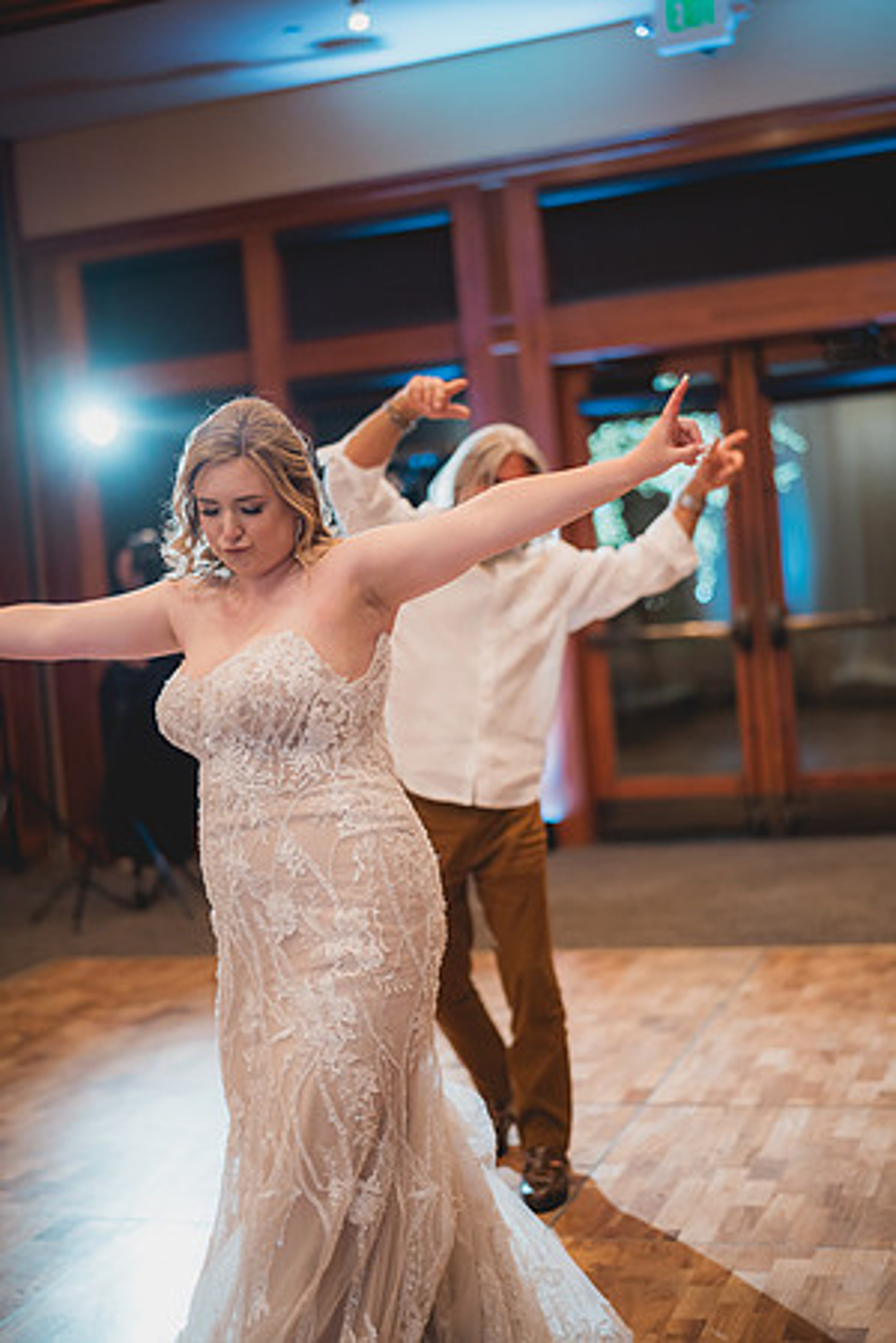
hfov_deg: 27.0
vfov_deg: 39.6
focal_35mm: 50
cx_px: 448
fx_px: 1867
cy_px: 672
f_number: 1.4
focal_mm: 50
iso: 1250
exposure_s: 1/400
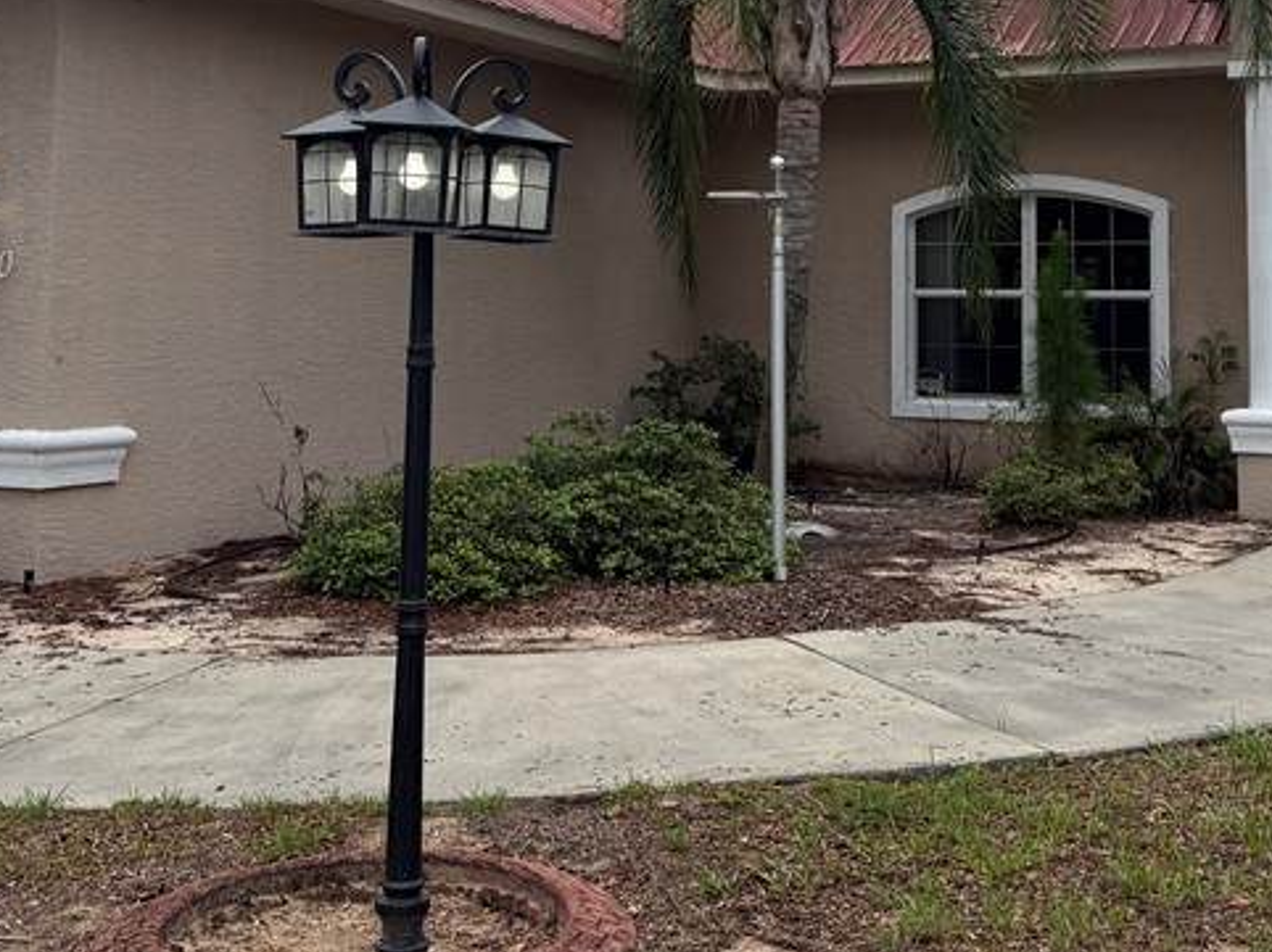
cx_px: 742
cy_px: 150
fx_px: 1873
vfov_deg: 27.8
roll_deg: -0.4
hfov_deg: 37.4
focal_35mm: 51
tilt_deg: +5.6
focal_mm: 6.76
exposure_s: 1/6173
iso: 80
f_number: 1.78
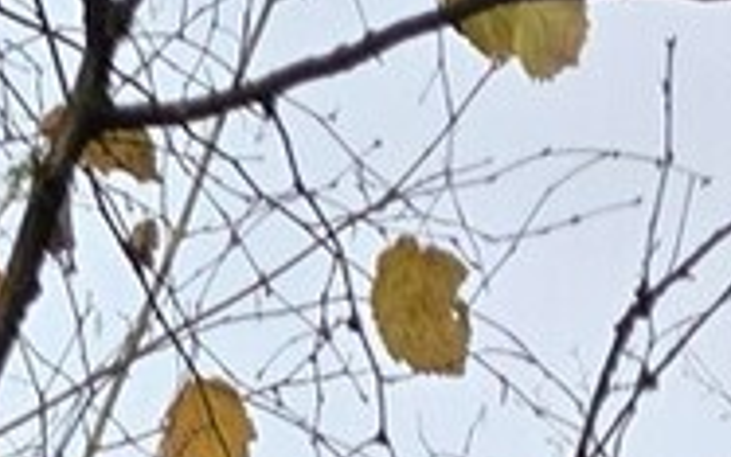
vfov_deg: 5.3
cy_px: 2328
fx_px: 3746
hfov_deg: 11.1
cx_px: 184
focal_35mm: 188
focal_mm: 5.4
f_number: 1.8
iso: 25
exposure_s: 1/569
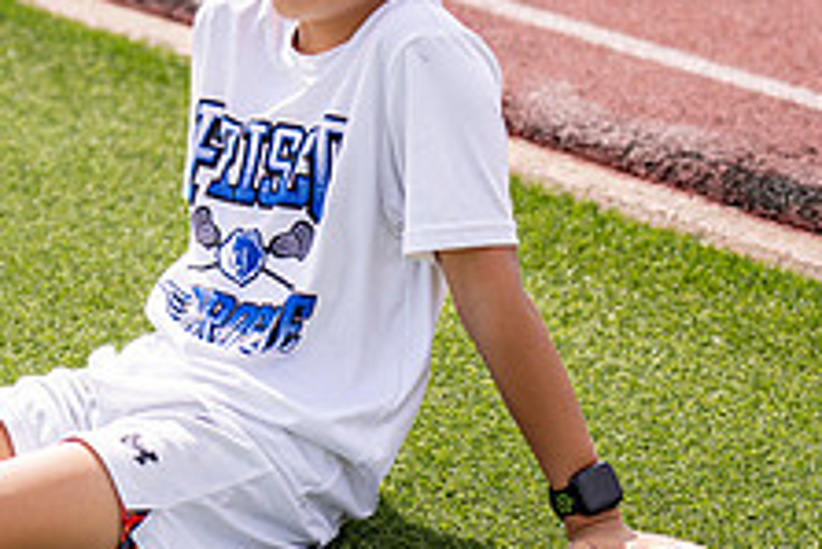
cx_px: -72
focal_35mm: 262
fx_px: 5986
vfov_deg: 5.3
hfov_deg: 7.8
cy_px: 302
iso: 250
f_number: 2.8
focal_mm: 70
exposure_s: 1/4000
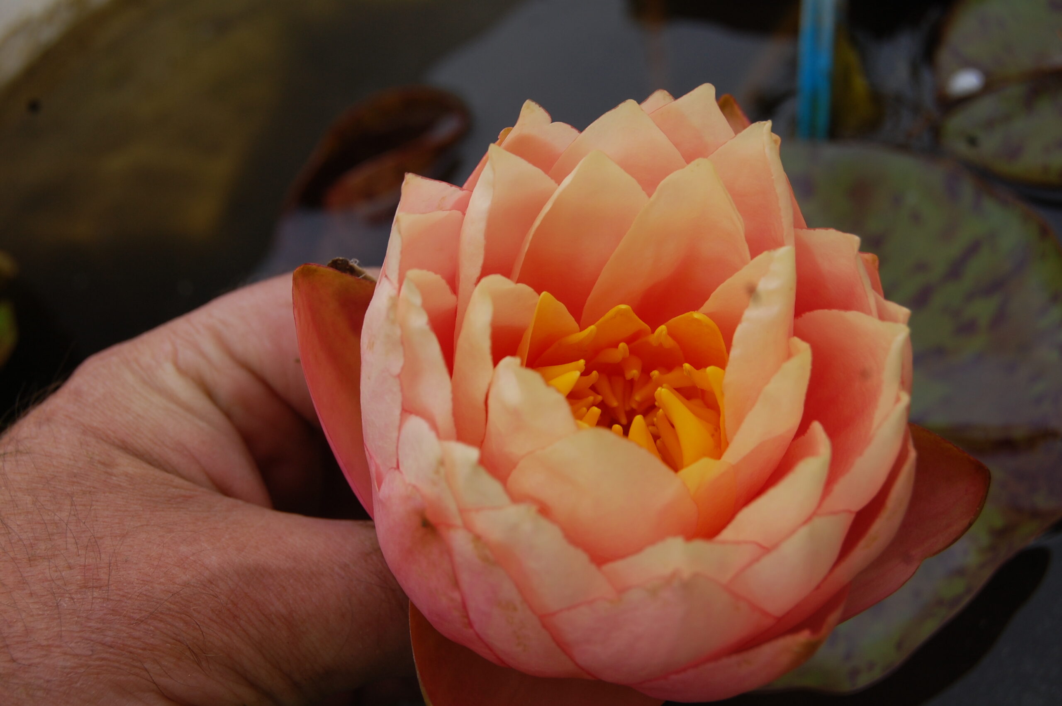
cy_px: 353
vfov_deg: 23.7
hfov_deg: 35.1
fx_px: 1680
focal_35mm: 57
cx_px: 531
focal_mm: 38
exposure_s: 1/320
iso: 200
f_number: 9
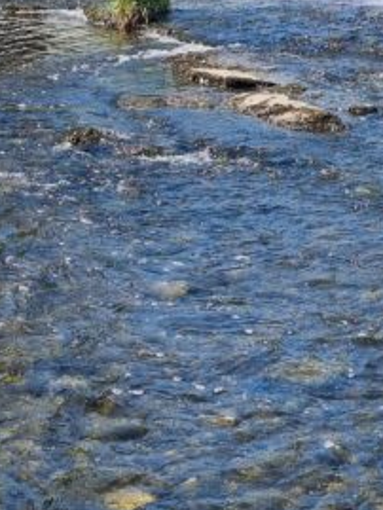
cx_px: 298
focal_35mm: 99
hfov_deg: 14.9
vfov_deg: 18.9
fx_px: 1459
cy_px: -66
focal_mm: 5.4
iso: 50
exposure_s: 1/1708
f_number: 1.8
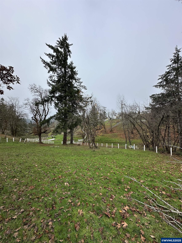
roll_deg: -0.8
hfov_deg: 85.7
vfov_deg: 102.1
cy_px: 122
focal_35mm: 14
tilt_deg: +1.3
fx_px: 98
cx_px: 91
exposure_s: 1/861
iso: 40
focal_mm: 2.22
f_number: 2.2
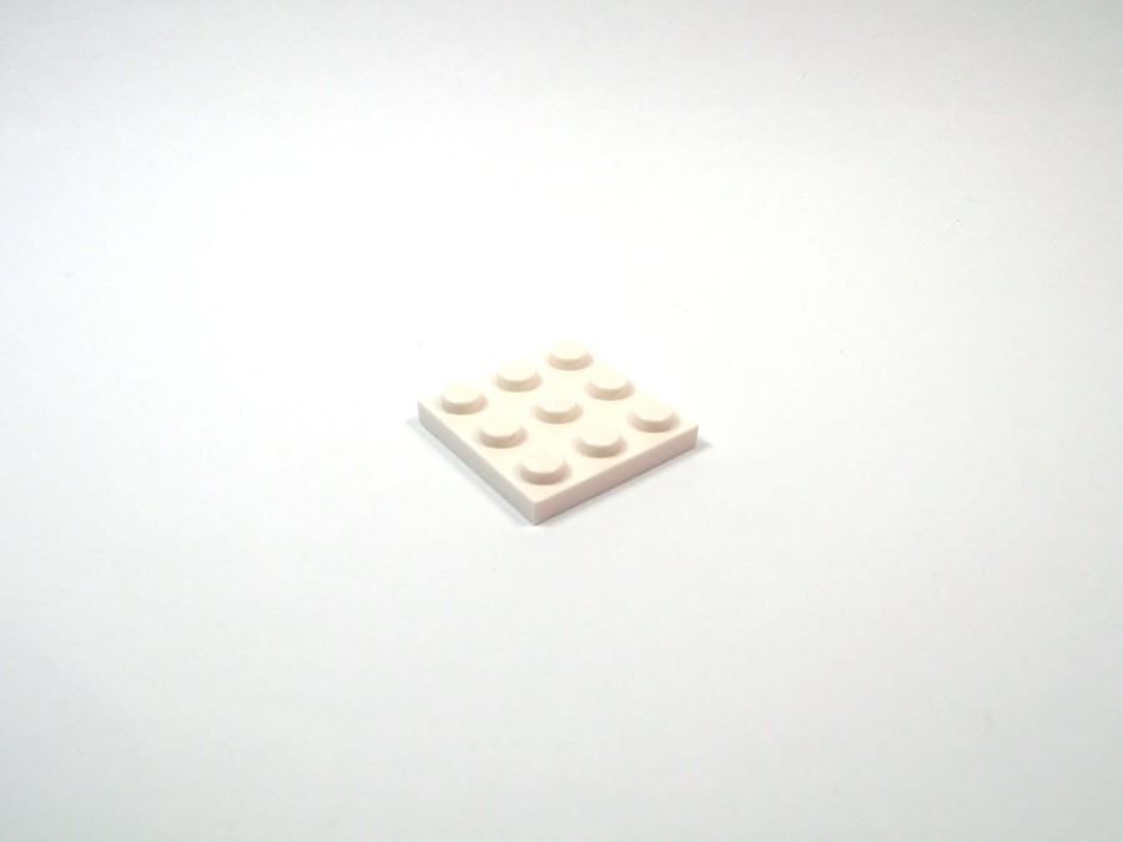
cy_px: 421
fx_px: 1200
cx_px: 562
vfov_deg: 38.7
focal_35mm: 37
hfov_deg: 50.1
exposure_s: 1/160
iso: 80
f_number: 3.9
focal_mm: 6.61
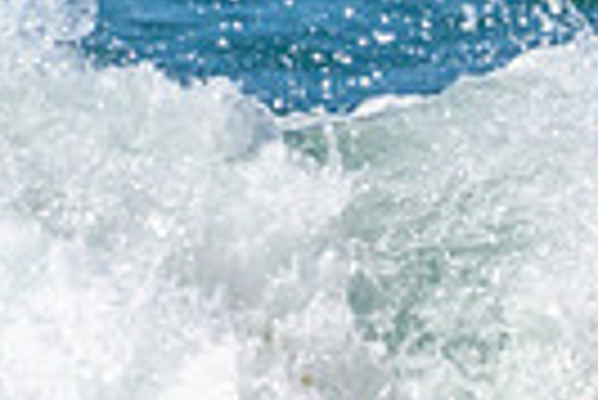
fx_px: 80019
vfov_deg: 0.3
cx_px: 1134
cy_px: 239
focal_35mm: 4812
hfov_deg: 0.4
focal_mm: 800
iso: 1000
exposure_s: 1/2000
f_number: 11
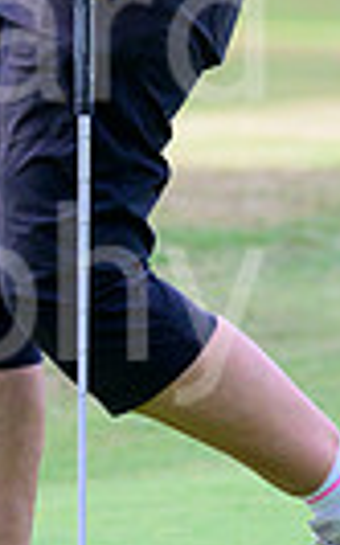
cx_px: -87
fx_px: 22203
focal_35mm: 1496
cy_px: 16
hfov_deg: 0.9
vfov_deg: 1.4
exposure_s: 1/1600
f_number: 5.6
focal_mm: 280
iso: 1000
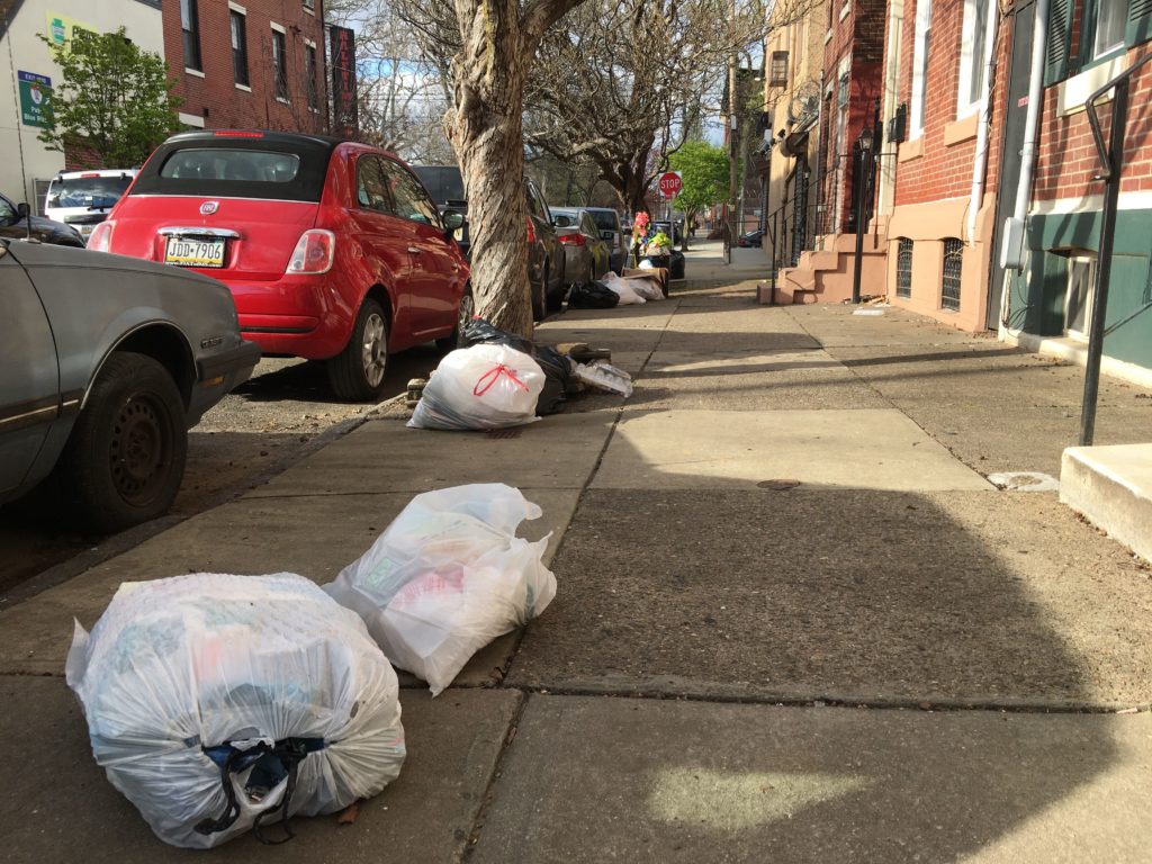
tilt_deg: -10.9
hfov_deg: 61.7
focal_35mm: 29
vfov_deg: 48.2
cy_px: 432
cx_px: 576
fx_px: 965
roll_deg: -0.7
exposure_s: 1/371
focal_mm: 4.15
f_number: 2.2
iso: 25
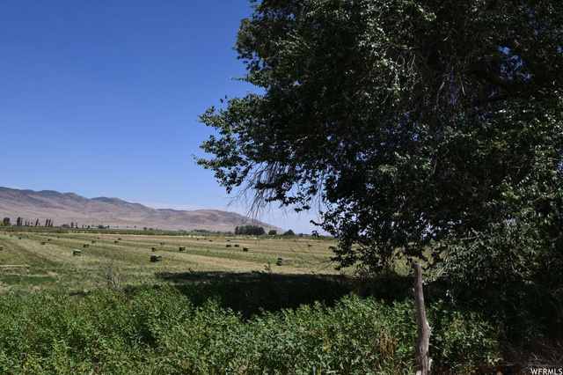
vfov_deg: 43.6
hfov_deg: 62.0
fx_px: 469
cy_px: 188
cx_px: 282
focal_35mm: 30
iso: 100
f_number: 9
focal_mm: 20
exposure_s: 1/320
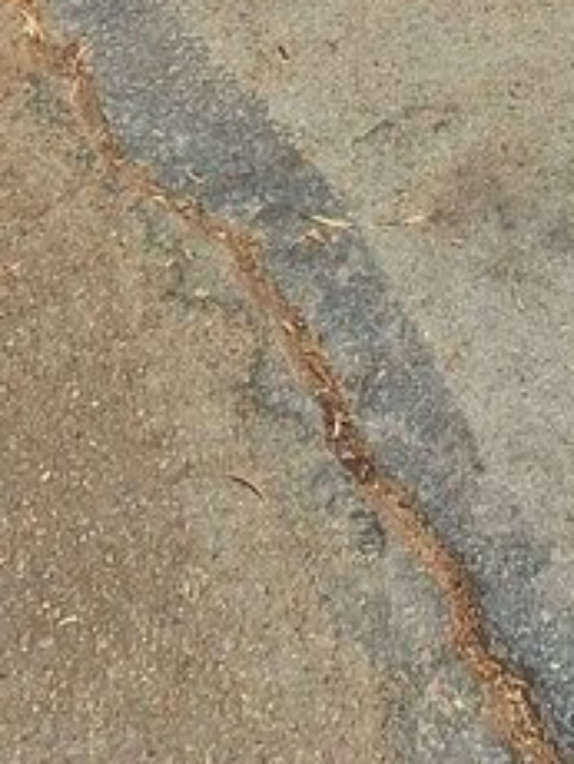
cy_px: -887
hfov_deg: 14.8
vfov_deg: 14.9
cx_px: 216
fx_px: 2207
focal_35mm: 100
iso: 40
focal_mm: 5.54
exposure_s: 1/3135
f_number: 1.8
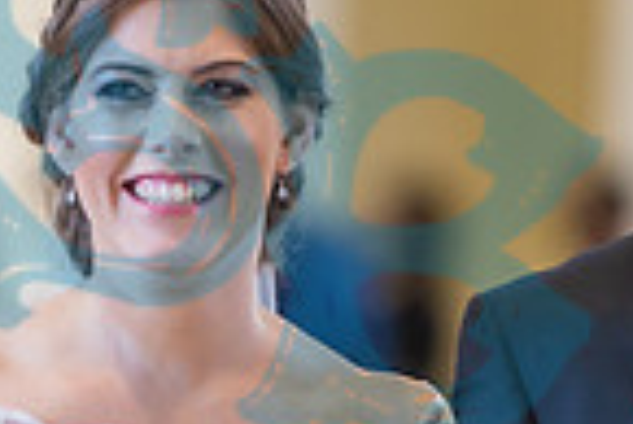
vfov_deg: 1.7
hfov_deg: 2.6
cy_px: 334
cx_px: 249
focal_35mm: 799
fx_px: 14063
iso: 1250
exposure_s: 1/250
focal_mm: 200
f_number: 2.8
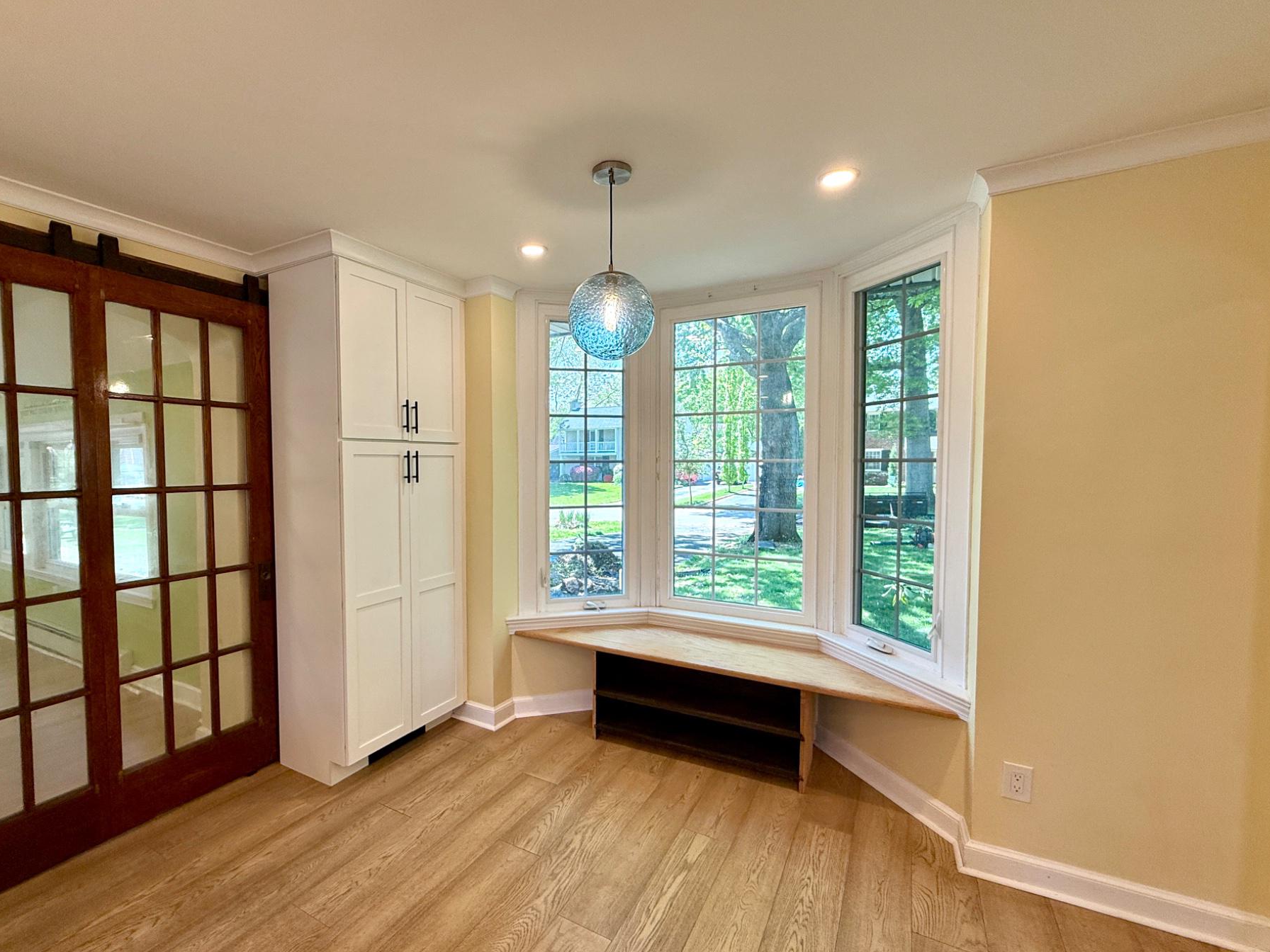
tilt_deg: -2.0
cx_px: 565
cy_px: 487
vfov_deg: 78.1
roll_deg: +0.7
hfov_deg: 94.1
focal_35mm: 16
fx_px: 587
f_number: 2.2
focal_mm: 2.22
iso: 64
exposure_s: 1/120
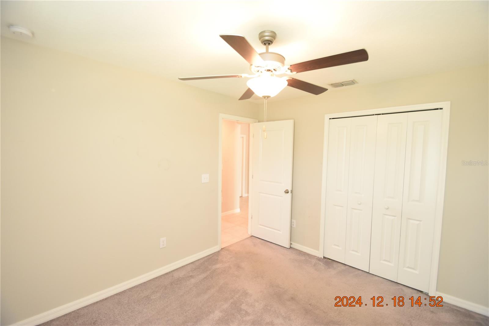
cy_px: 163
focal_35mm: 15
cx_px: 244
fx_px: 204
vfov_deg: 77.3
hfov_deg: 100.4
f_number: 3.5
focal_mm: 10
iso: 1250
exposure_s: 1/60
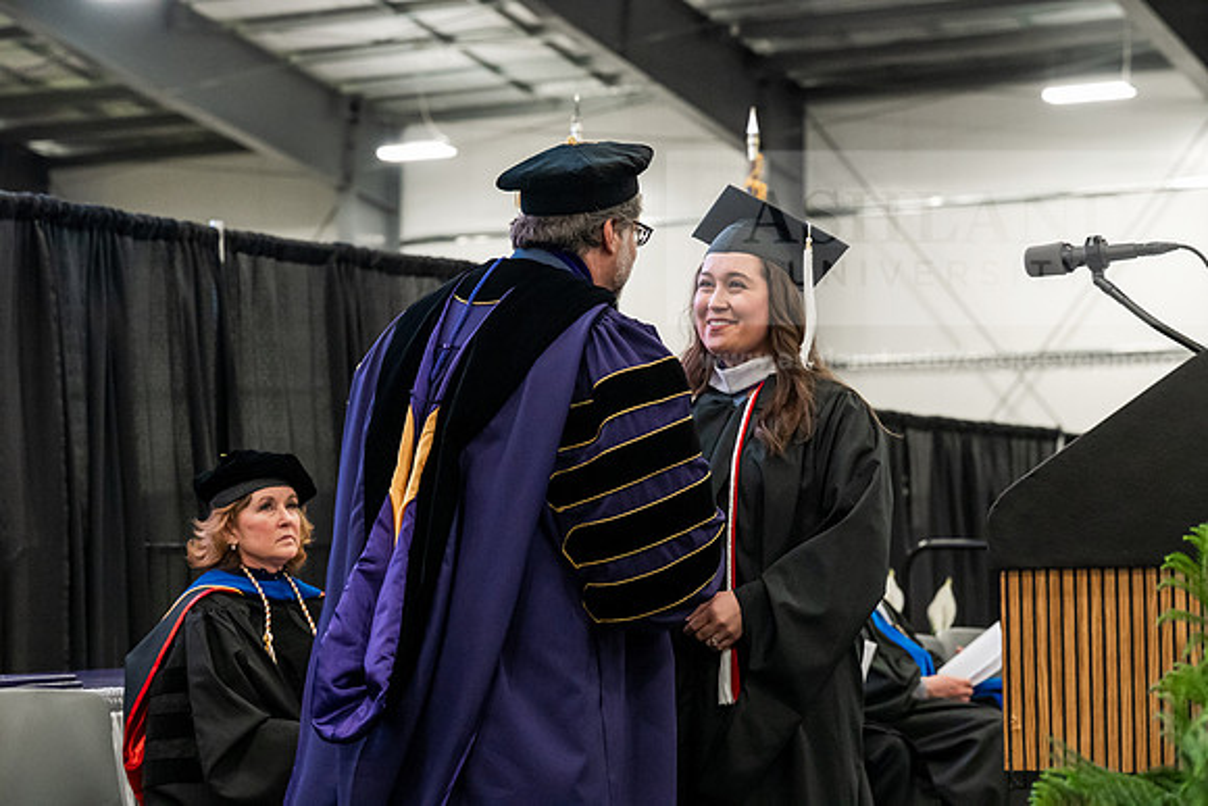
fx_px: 2886
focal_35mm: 86
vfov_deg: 15.9
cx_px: 604
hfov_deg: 23.6
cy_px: 403
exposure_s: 1/250
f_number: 5
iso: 6400
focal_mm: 86
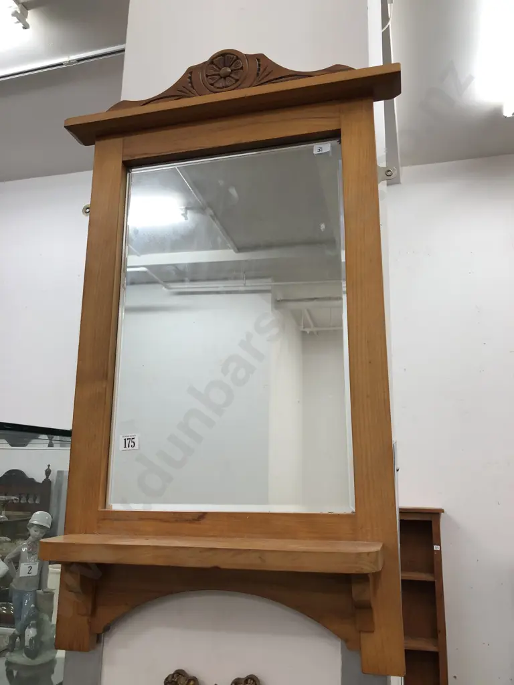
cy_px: 342
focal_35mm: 28
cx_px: 257
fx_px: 554
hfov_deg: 49.7
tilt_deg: +13.1
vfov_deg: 63.4
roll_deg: -2.1
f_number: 1.8
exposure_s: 1/50
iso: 32
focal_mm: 3.99
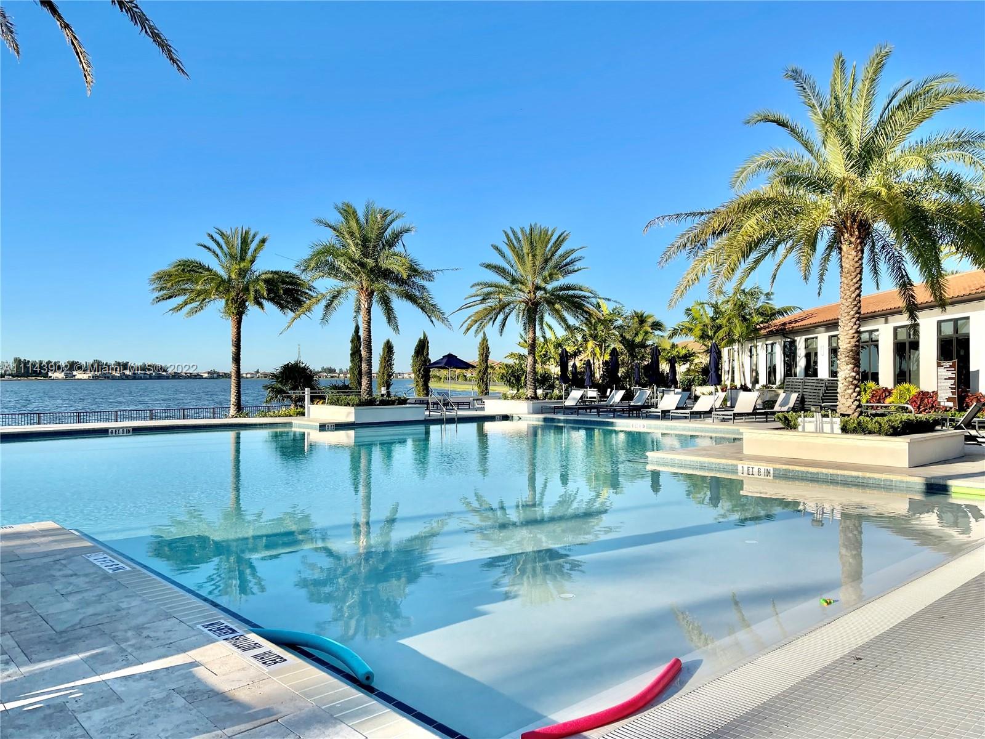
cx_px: 492
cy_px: 370
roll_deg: +1.4
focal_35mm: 26
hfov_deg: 67.3
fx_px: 740
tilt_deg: +0.1
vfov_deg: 53.1
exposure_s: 1/3086
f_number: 1.6
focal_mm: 5.1
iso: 32
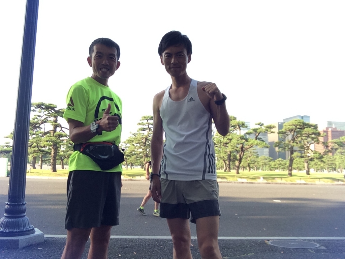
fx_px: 309
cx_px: 172
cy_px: 130
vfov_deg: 45.4
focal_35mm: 31
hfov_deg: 58.4
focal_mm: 2.15
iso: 50
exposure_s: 1/229
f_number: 2.4
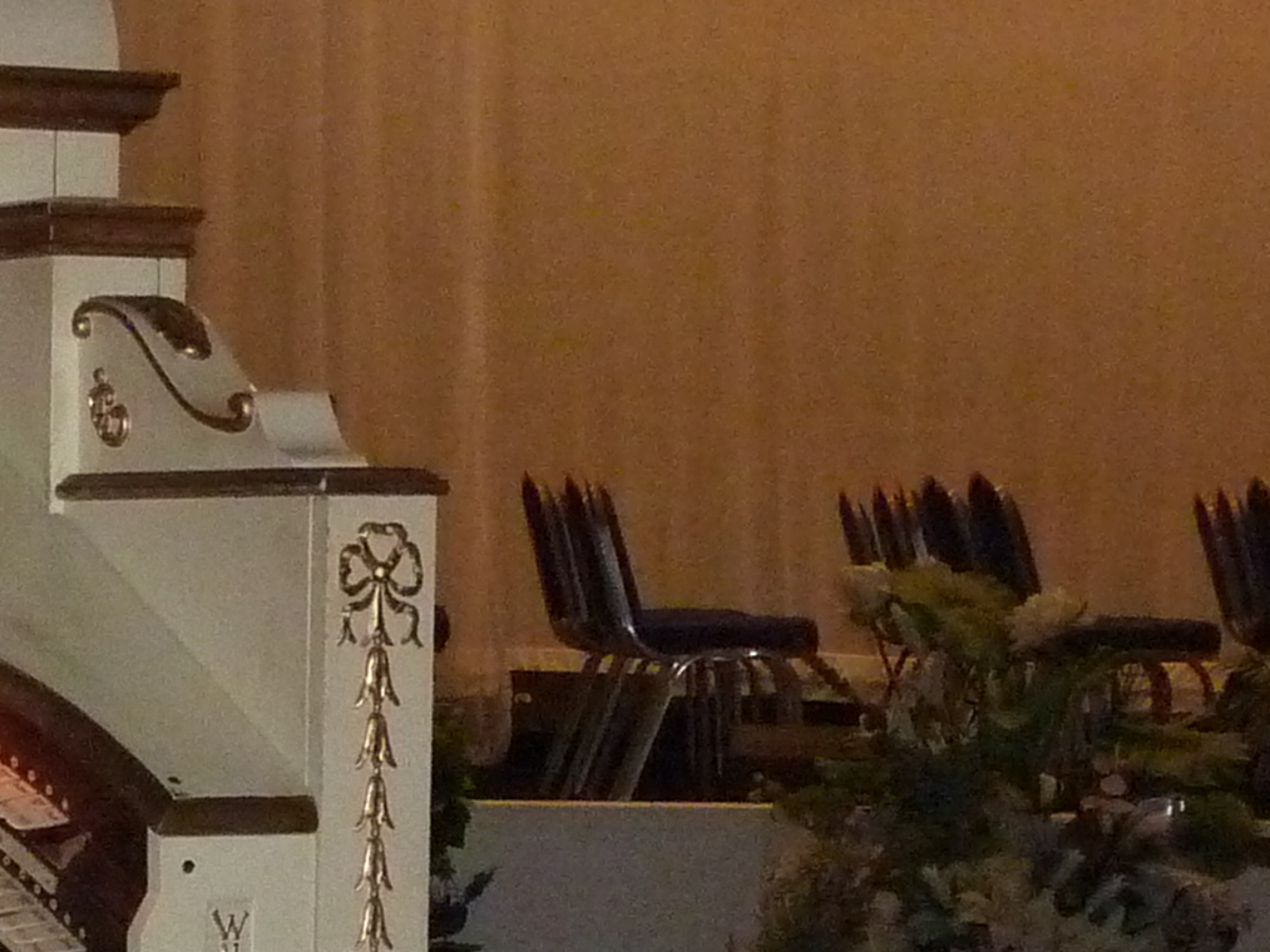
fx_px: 5284
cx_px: -777
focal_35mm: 144
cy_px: 1114
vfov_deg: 10.2
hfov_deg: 12.8
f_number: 3.6
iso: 500
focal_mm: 6.5
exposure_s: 1/30
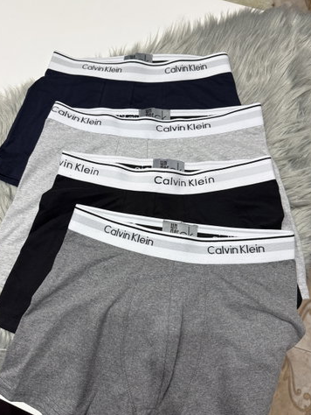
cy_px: 204
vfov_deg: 65.3
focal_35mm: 27
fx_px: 323
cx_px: 149
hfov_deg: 51.4
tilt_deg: -73.0
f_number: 1.78
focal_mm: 6.76
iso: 200
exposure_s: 1/100
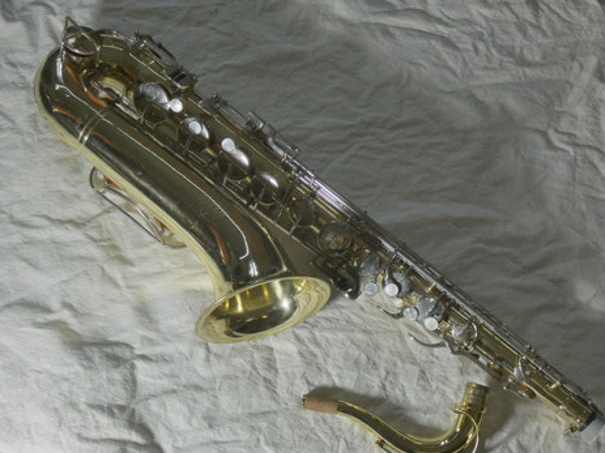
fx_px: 944
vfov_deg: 27.0
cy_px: 240
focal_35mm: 54
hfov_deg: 35.6
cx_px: 302
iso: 200
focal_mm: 9
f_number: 3.9
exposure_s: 1/80
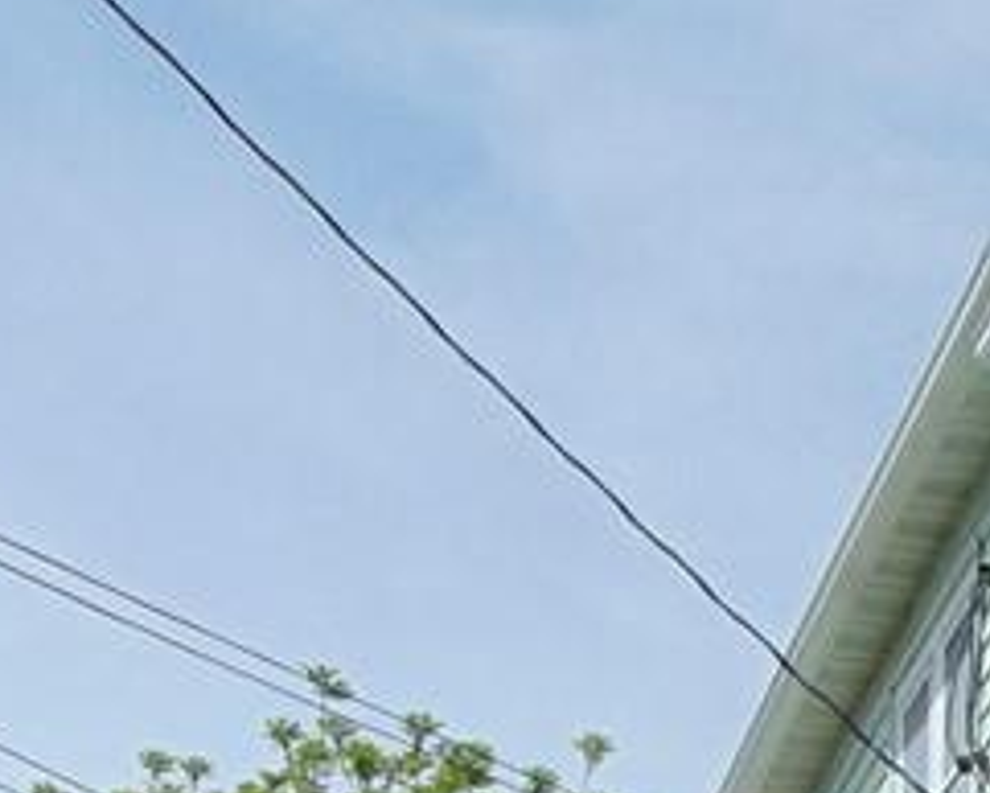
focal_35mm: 145
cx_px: 1458
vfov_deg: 10.0
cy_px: 1508
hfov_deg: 12.6
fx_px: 4250
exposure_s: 1/250
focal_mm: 6.3
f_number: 8.3
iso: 80
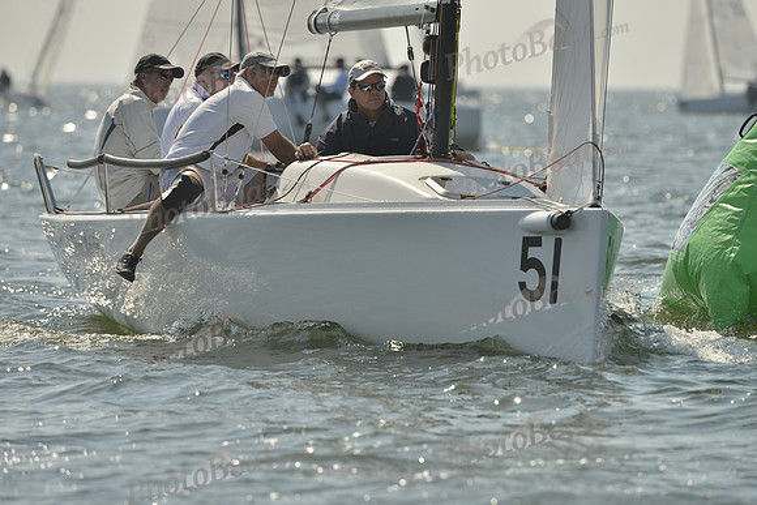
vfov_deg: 3.6
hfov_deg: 5.4
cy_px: 252
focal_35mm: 380
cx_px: 378
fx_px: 7992
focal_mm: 380
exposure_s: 1/1600
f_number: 8
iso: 280
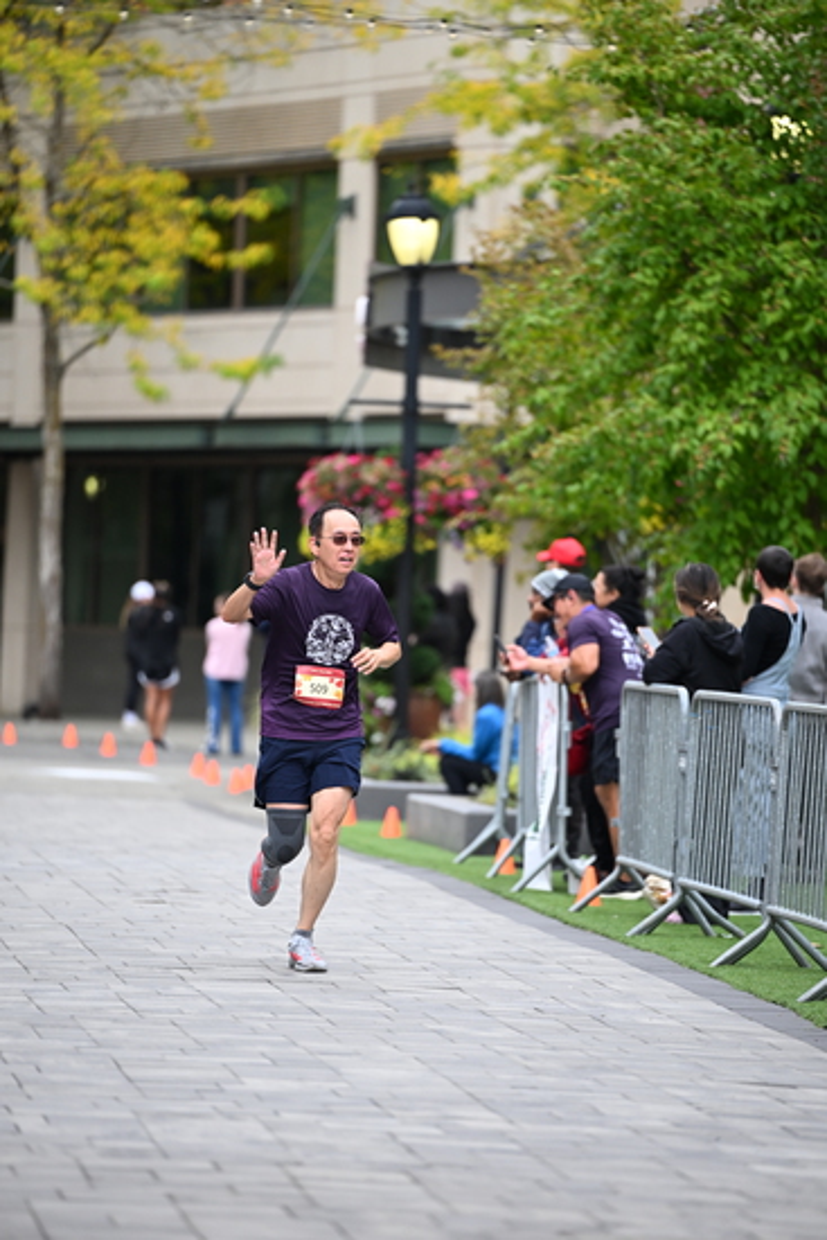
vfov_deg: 10.3
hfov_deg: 6.9
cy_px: 620
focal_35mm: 200
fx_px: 6887
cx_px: 414
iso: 800
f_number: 2.8
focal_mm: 200
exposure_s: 1/2000
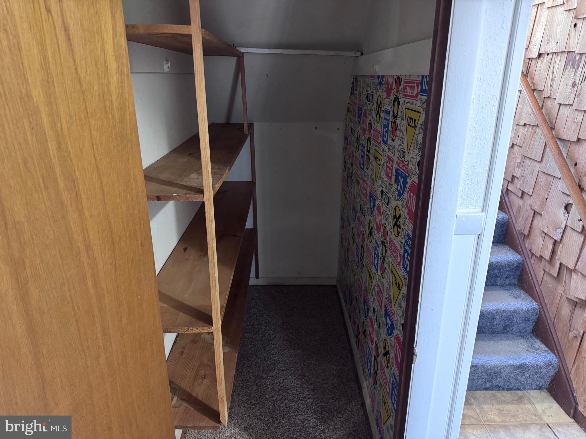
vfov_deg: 56.8
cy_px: 220
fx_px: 406
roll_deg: +0.0
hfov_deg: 71.6
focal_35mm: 24
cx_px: 293
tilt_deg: -20.0
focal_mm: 6.76
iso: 640
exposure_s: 1/40
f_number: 1.78
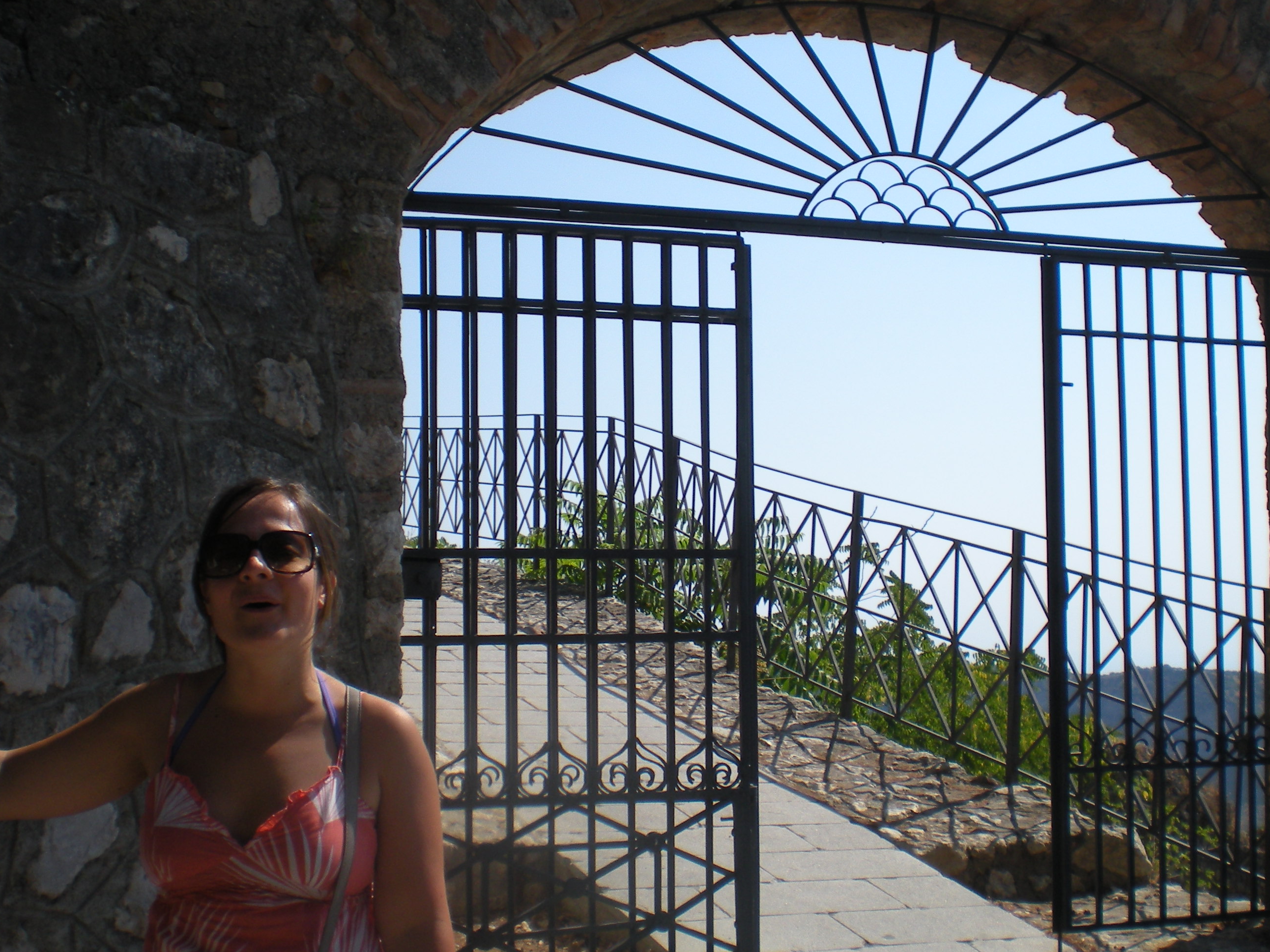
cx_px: 702
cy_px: 500
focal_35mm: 48
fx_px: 1761
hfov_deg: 39.6
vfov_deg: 30.3
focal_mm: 6.3
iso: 64
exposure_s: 1/644
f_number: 4.6
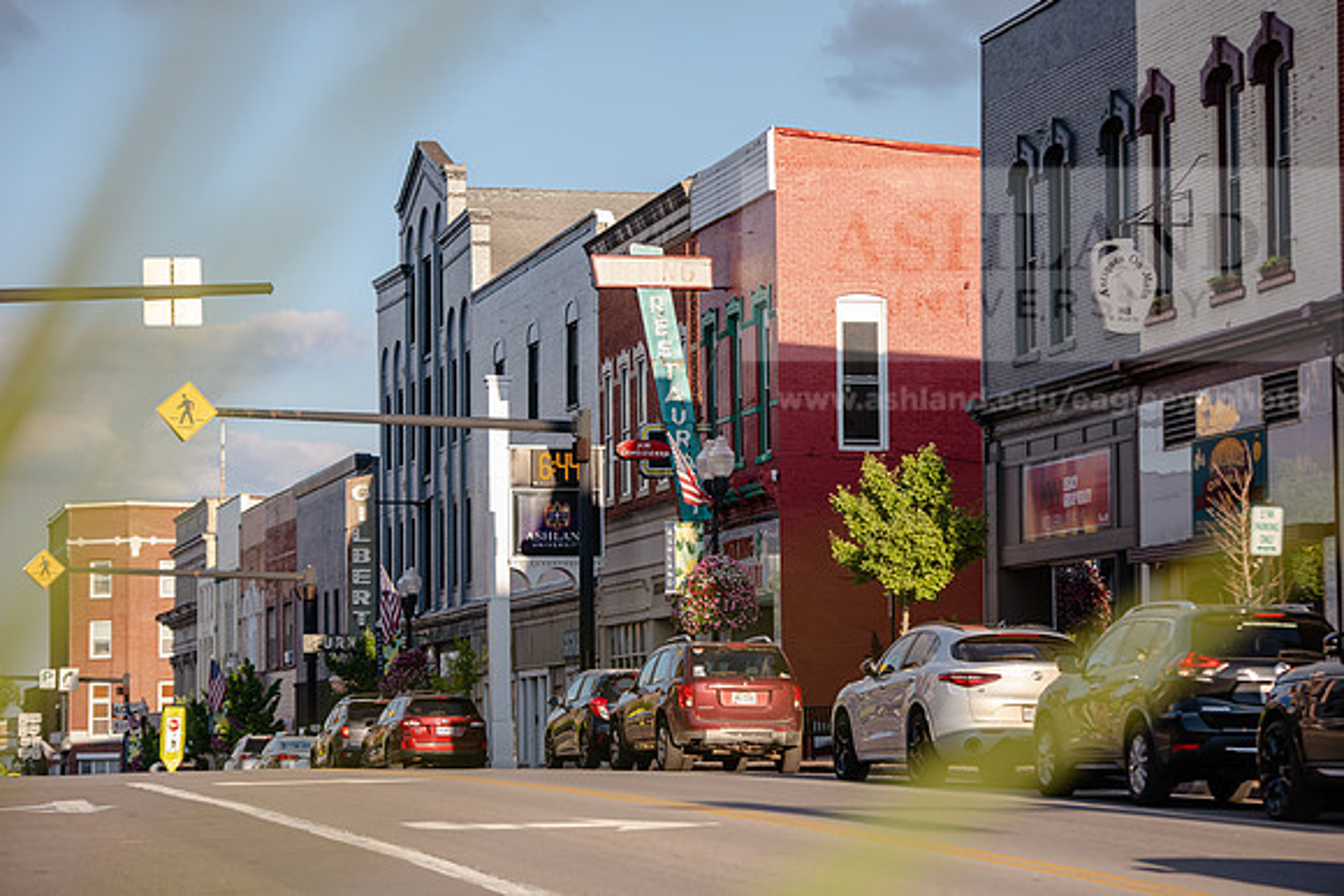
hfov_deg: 18.6
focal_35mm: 110
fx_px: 4107
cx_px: 672
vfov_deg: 12.5
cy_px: 448
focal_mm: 110
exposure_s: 1/250
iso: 50
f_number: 4
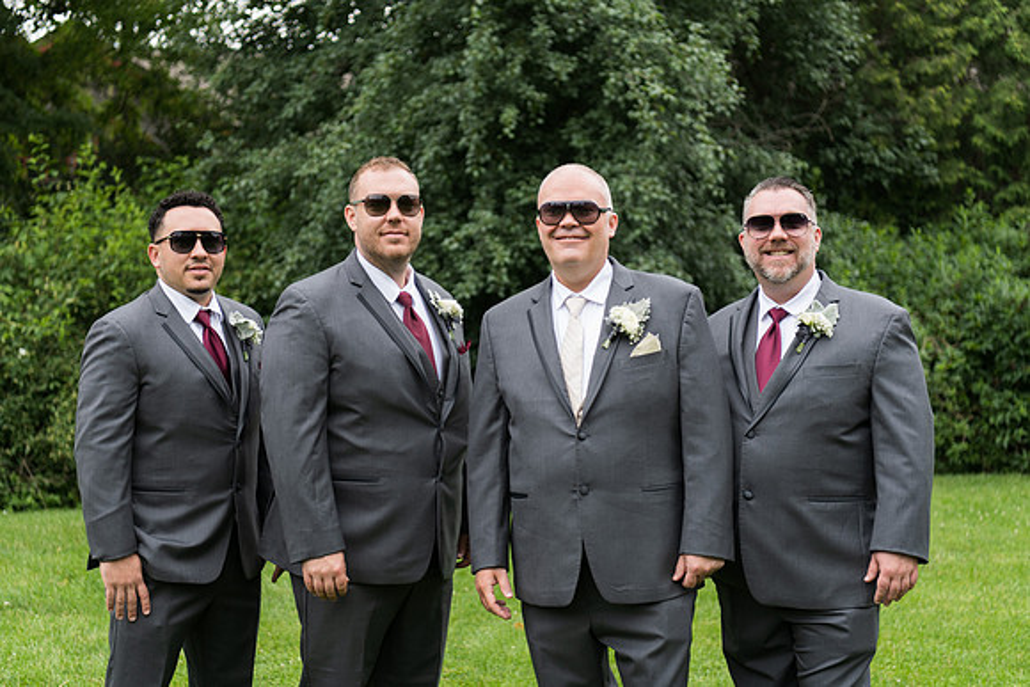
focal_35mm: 58
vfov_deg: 23.4
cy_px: 344
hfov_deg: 34.5
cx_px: 515
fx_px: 1660
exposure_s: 1/500
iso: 140
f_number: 2.8
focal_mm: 58
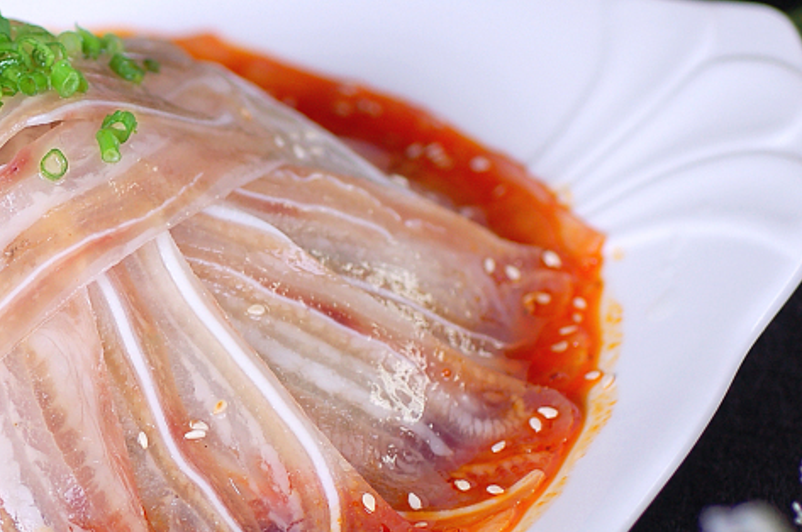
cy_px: 319
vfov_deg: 7.0
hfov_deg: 10.5
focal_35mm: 195
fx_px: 4338
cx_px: -10
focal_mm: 60
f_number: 3.5
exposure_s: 1/640
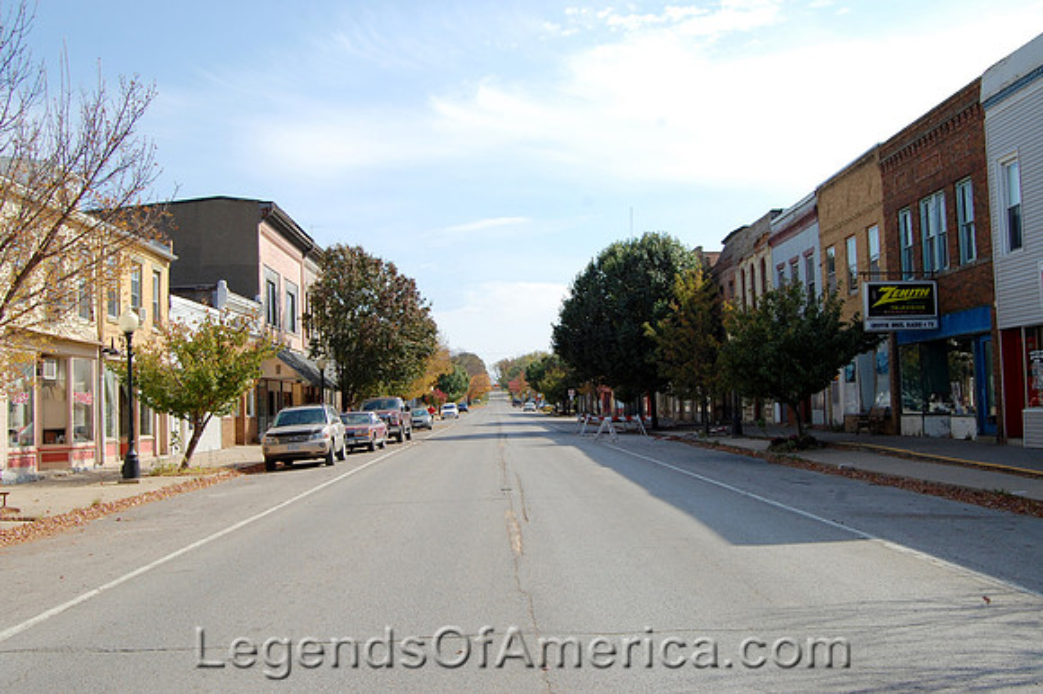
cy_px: 347
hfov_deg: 53.2
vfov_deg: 36.8
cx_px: 522
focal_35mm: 36
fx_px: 1042
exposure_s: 1/320
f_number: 9
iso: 200
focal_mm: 24
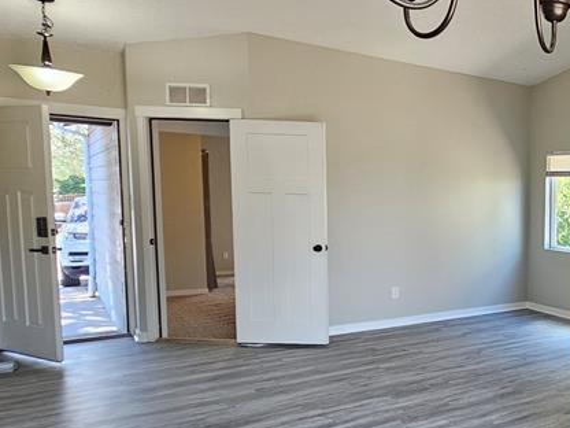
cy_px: 260
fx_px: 527
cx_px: 603
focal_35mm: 32
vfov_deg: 43.9
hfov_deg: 45.3
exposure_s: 1/60
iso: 100
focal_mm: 2.2
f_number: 2.2
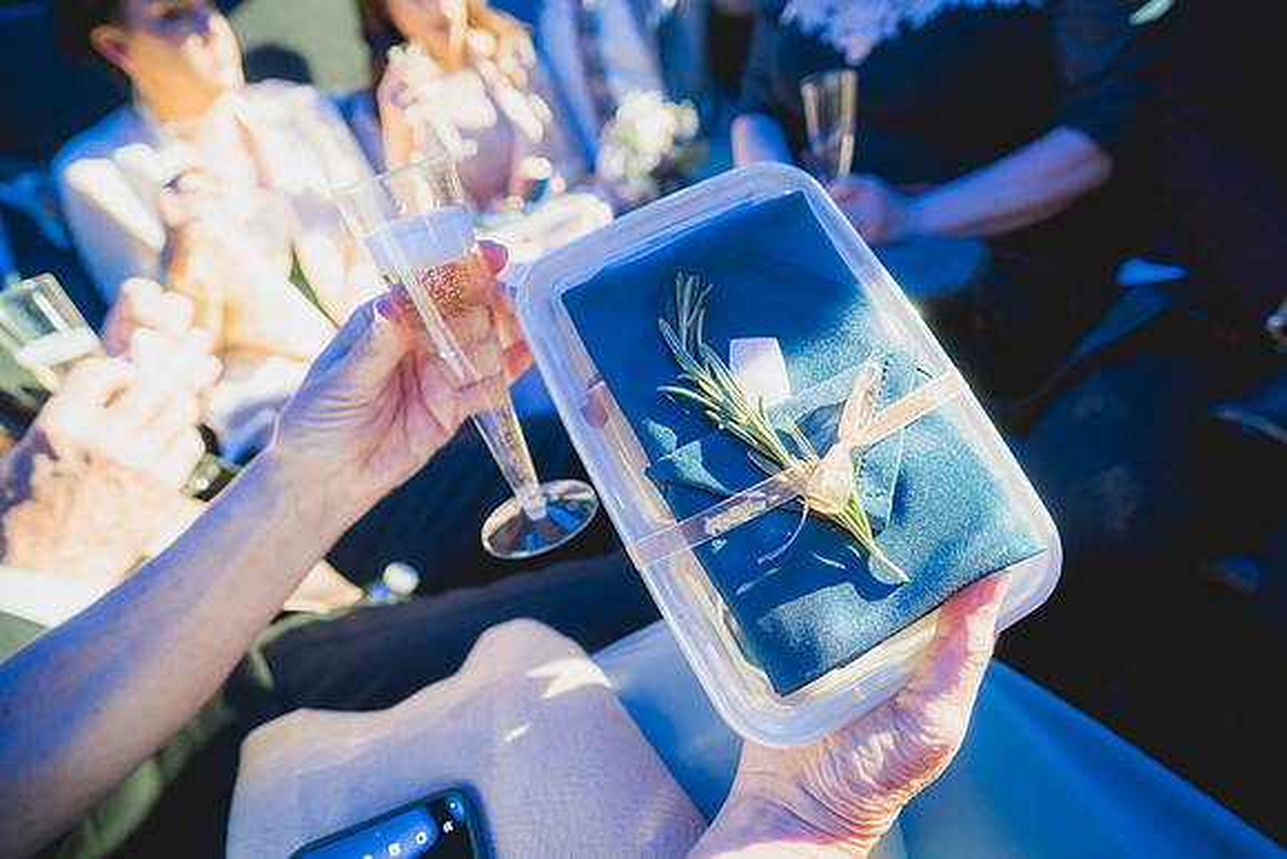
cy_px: 430
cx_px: 644
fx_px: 647
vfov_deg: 67.1
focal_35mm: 18
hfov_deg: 89.7
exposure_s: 1/125
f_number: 2.8
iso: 3200
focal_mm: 18
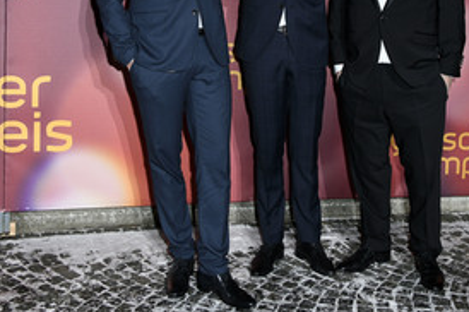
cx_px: 290
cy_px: 57
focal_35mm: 56
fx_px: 729
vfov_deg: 23.7
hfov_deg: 35.5
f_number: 6.3
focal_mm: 34
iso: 500
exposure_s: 1/160
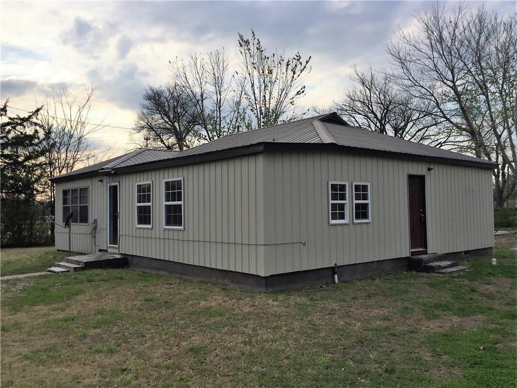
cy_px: 194
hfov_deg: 61.7
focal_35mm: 29
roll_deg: -0.4
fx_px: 433
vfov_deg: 48.2
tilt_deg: +2.5
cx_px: 258
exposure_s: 1/1236
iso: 32
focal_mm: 4.15
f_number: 2.2
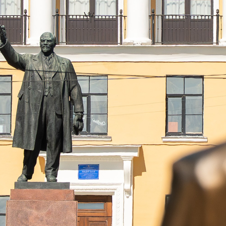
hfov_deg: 1.6
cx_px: 190
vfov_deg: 1.6
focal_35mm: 1083
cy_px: 94
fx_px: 8000
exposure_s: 1/8000
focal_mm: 180
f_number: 6.3
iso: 1600
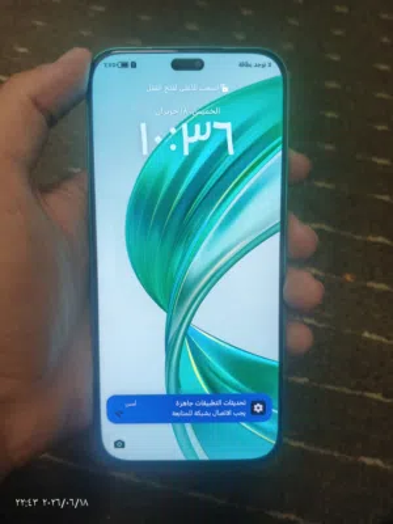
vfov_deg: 73.9
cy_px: 262
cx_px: 196
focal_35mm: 23
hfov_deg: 58.9
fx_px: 348
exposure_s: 1/50
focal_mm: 4.09
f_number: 1.6
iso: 422
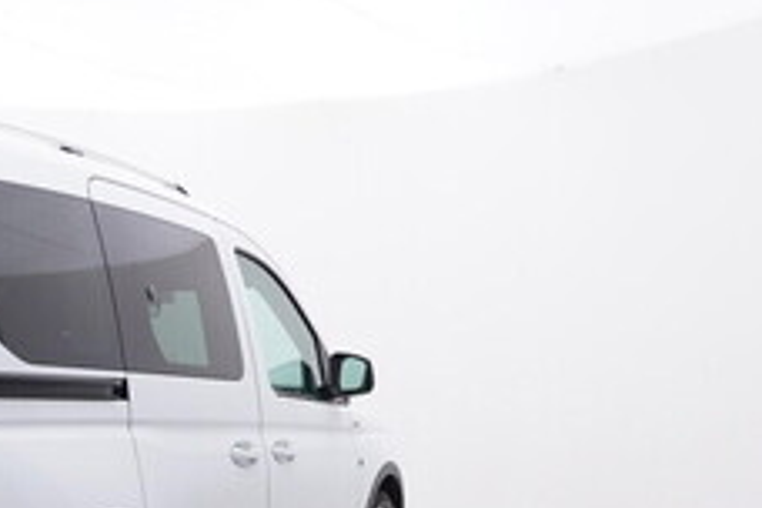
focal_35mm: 54
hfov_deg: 34.9
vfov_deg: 23.6
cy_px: 543
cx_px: 92
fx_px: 1147
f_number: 5
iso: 200
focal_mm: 15
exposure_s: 1/80
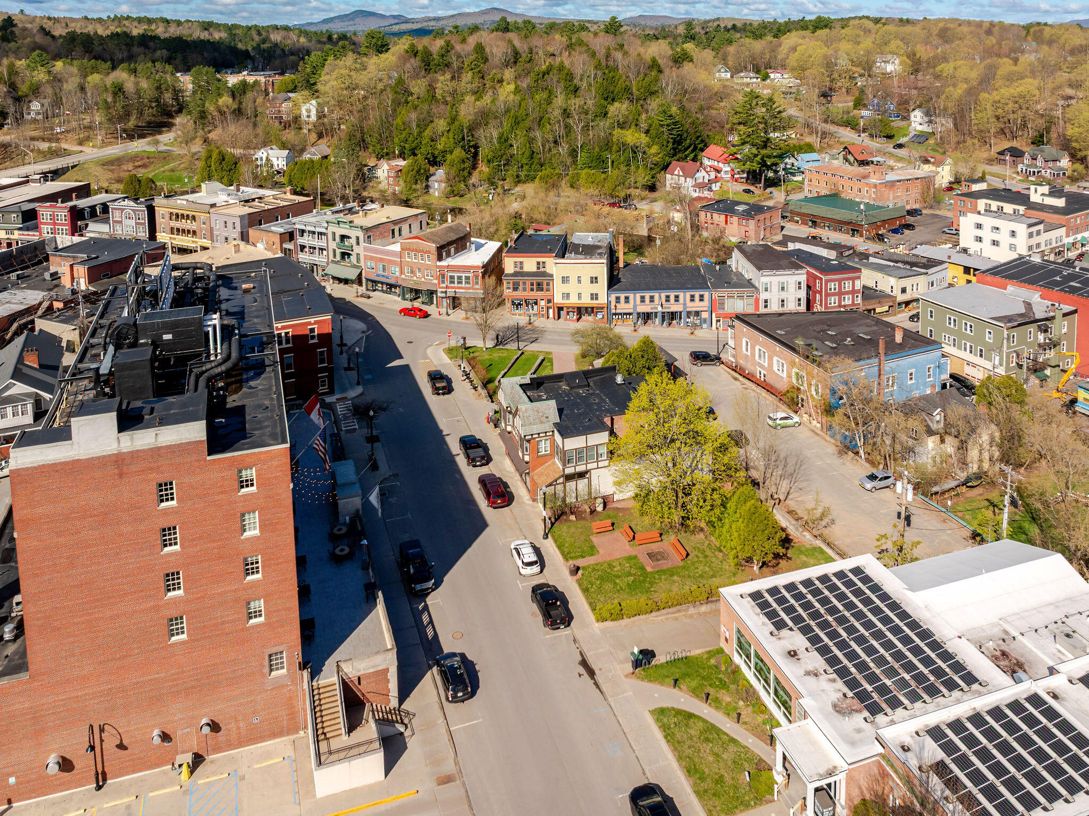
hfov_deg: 71.6
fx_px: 755
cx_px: 544
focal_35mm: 24
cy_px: 408
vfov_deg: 56.8
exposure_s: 1/1600
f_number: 4
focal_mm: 12.29
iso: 100
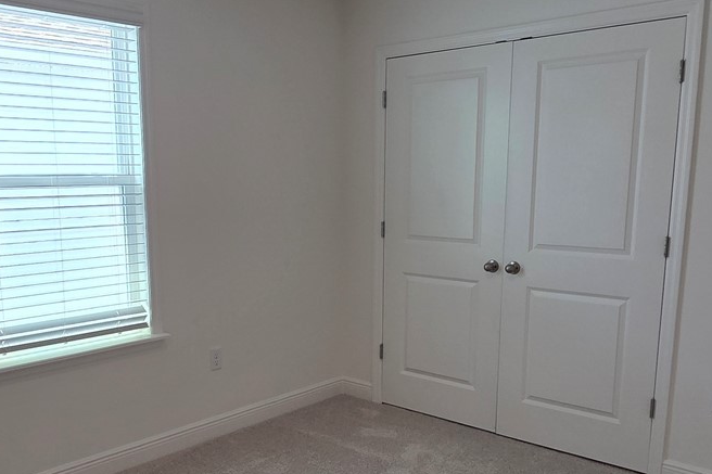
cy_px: 296
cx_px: 282
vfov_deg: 39.7
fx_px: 652
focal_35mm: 33
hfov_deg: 56.8
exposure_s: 1/120
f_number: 2.2
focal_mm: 2.2
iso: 64
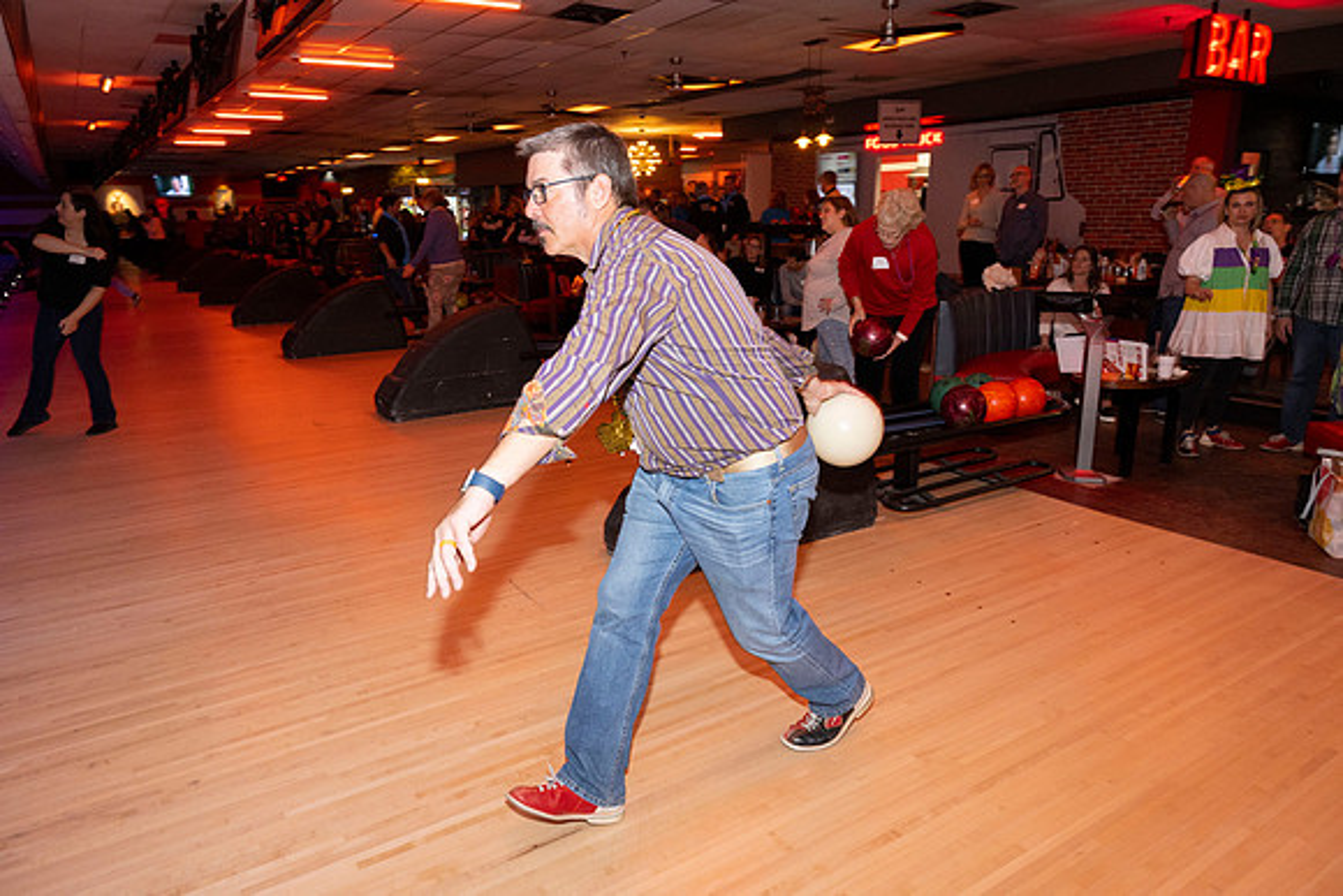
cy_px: 448
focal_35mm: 24
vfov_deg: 53.2
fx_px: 896
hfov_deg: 73.7
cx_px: 672
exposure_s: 1/100
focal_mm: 24
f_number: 5.6
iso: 2000
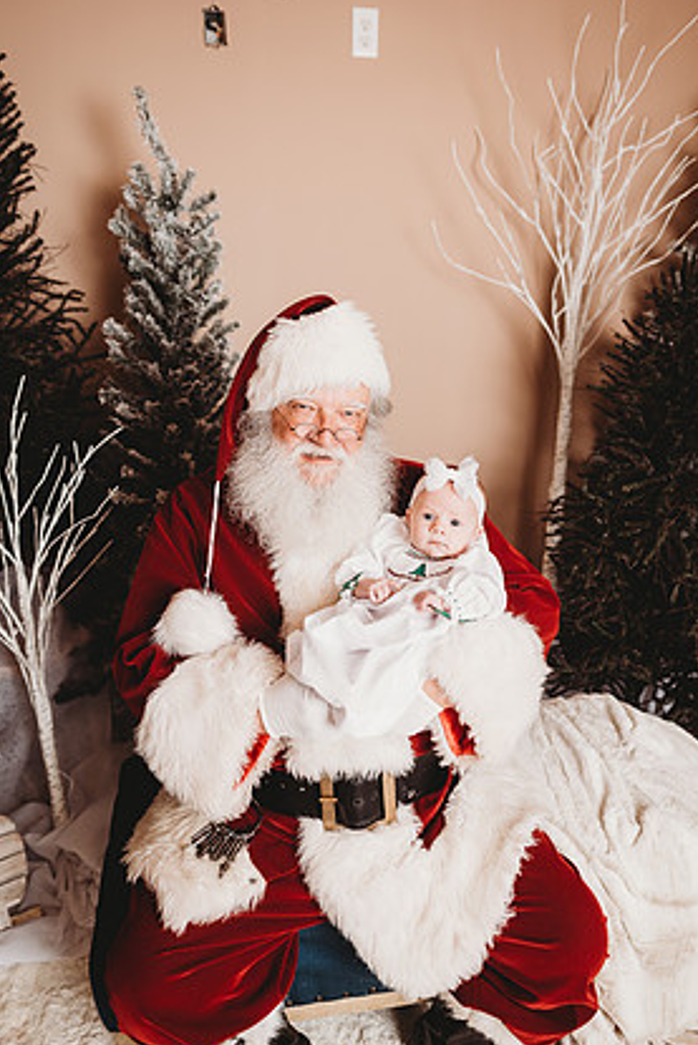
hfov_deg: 49.6
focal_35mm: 26
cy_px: 511
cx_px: 358
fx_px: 755
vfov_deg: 69.4
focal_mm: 24
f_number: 2.5
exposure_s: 1/160
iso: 100
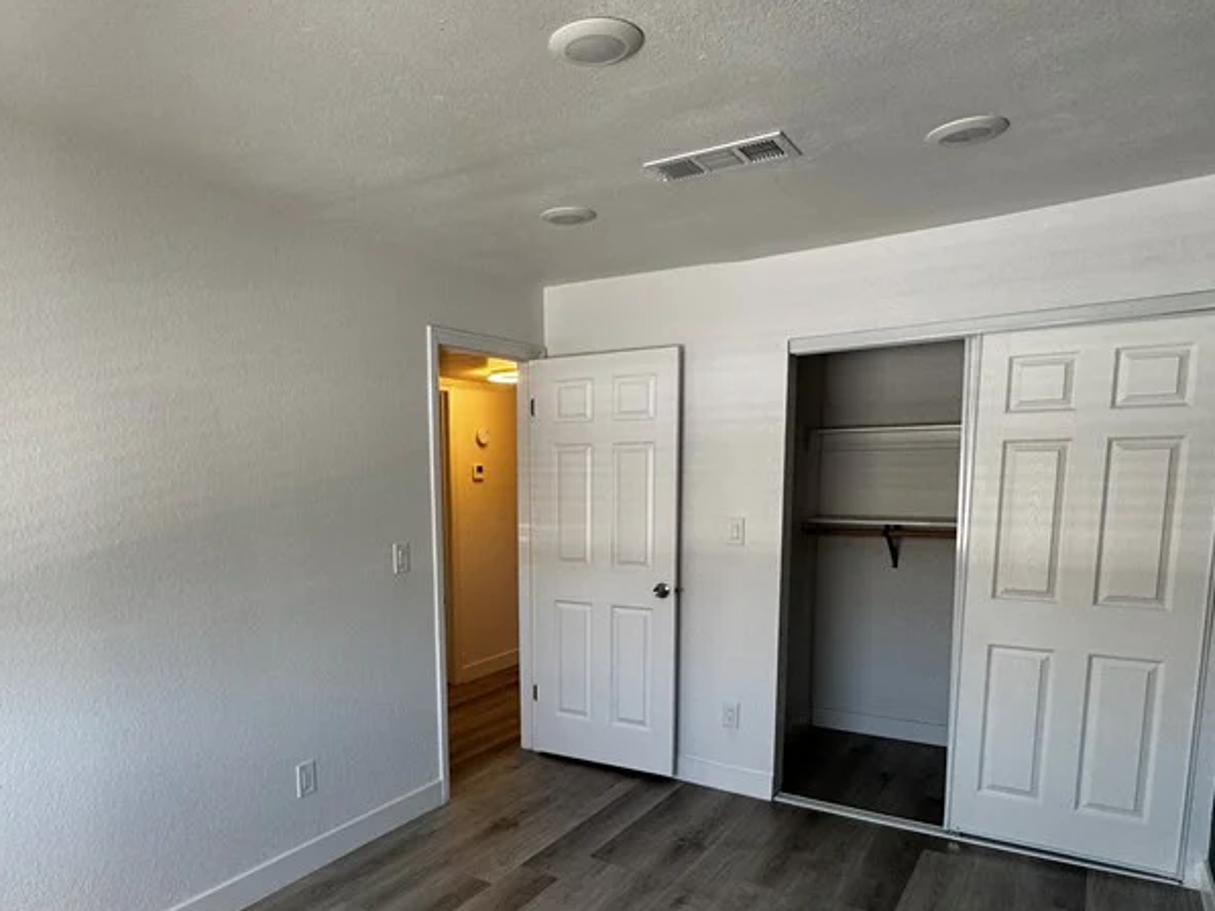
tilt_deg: -8.4
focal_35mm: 24
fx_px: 843
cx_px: 507
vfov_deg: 55.9
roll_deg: +0.9
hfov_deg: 71.1
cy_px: 588
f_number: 2.2
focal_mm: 2.22
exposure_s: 1/99
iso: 80
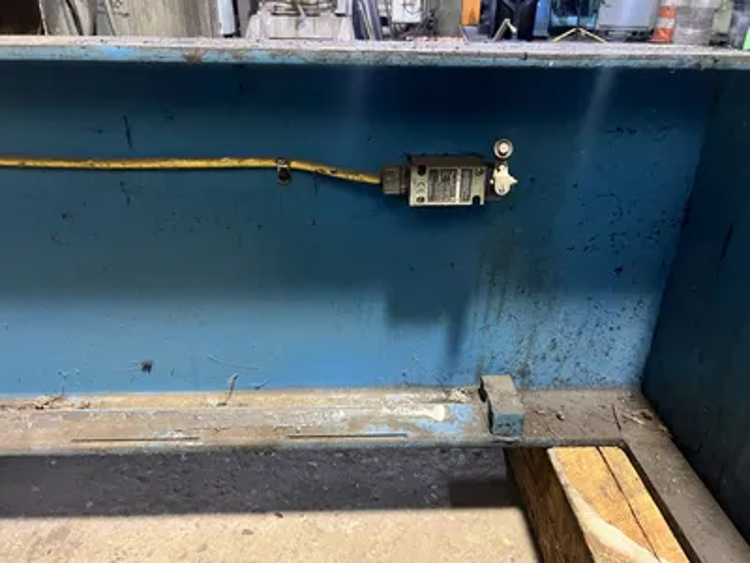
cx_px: 375
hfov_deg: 67.3
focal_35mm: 26
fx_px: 563
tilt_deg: -25.0
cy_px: 282
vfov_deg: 53.1
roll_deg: -0.6
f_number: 1.5
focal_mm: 5.7
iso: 640
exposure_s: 1/40
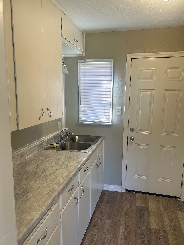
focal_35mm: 26
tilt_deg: -9.6
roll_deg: -0.7
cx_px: 92
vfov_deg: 67.3
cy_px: 122
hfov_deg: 53.1
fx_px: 184
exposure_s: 1/120
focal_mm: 5.7
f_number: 1.5
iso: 64
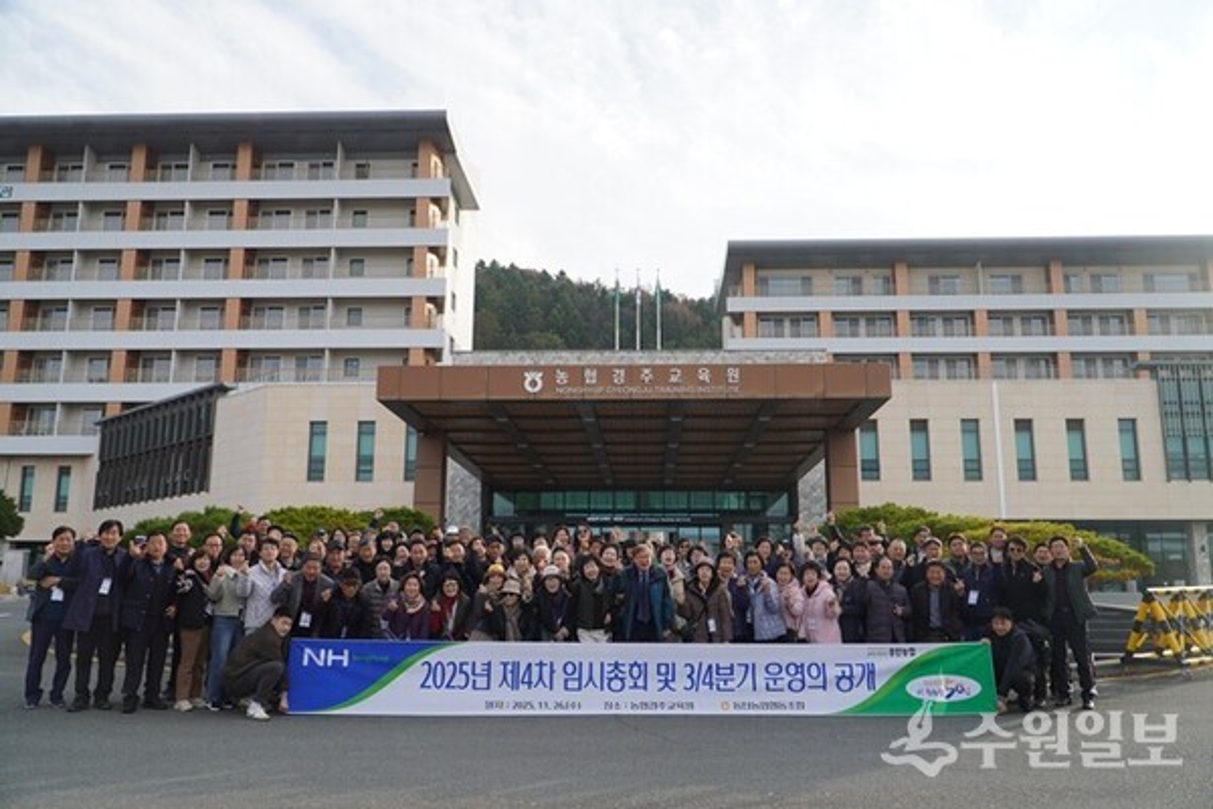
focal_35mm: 27
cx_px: 606
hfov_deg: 67.4
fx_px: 910
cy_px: 404
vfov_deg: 47.9
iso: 100
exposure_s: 1/250
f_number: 4.5
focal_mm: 18
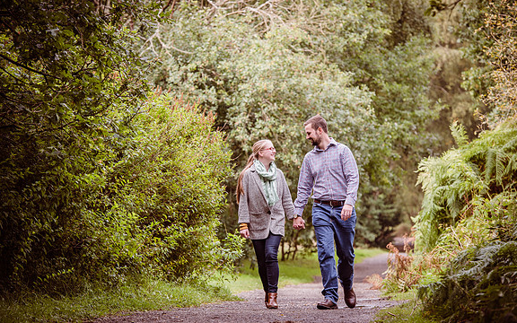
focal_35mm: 159
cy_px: 155
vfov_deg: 8.2
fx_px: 2240
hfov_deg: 13.2
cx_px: 258
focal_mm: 155
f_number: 5.6
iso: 400
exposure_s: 1/200
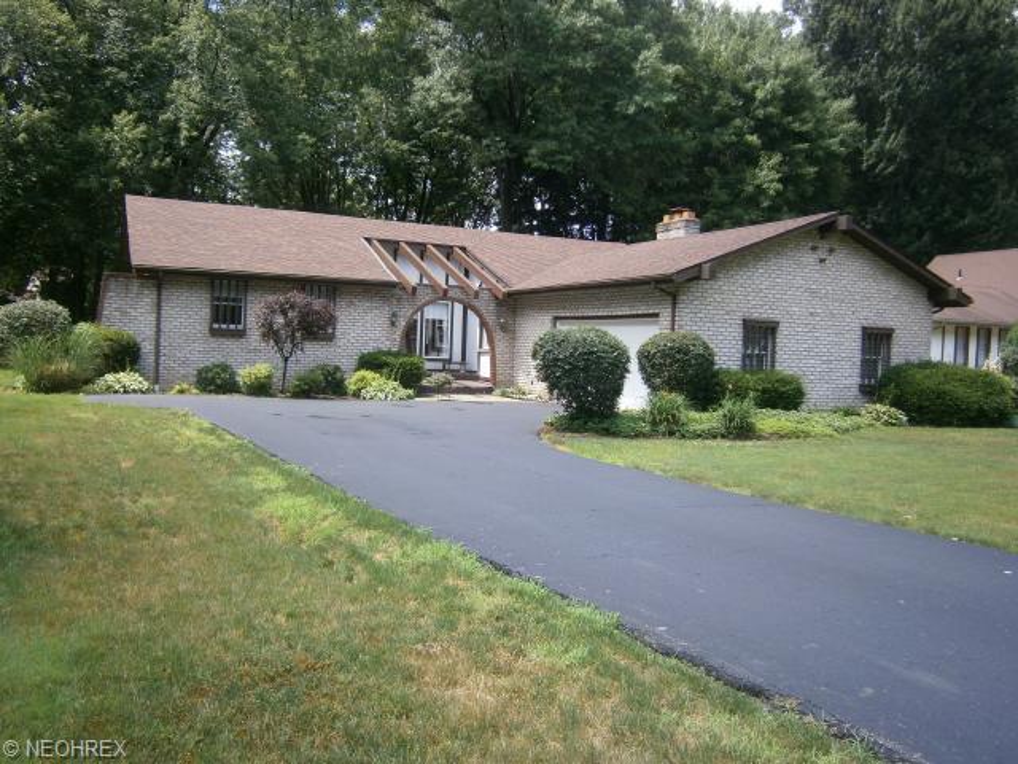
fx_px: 912
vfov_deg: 45.4
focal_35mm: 31
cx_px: 509
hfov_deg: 58.4
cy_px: 382
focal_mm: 5.5
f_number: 2.9
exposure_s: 1/250
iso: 80
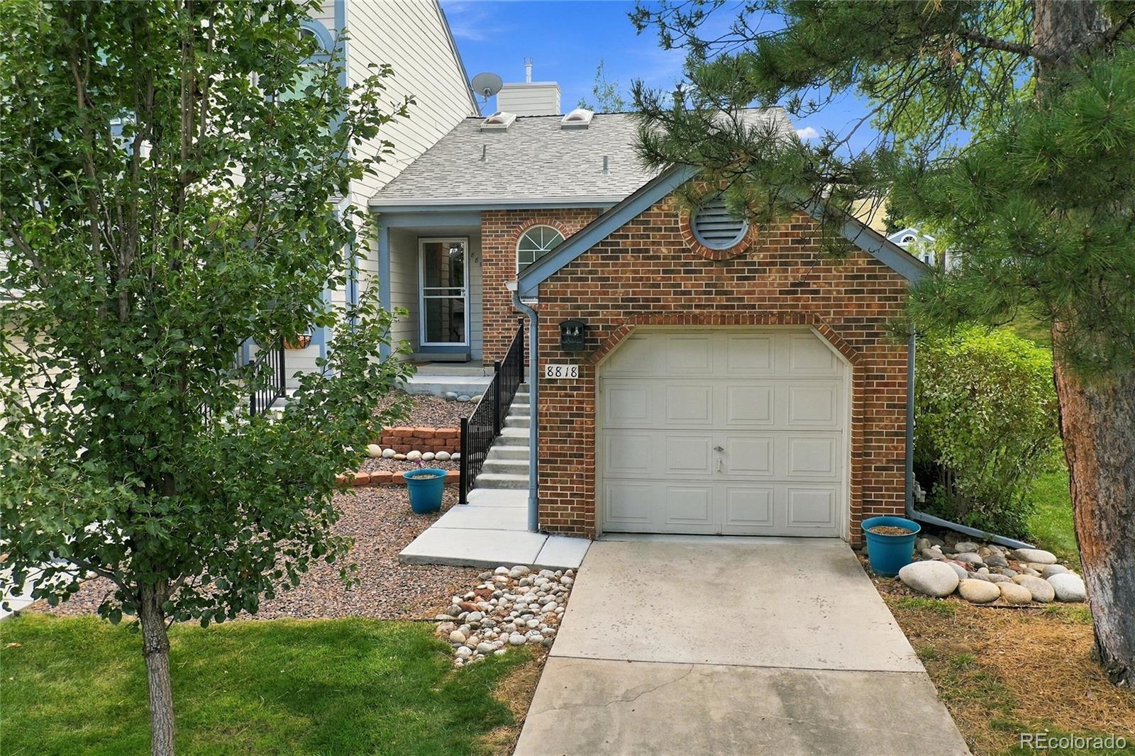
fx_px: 883
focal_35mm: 28
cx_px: 568
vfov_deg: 46.4
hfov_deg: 65.5
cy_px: 378
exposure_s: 1/160
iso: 100
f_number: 4.5
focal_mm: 10.3
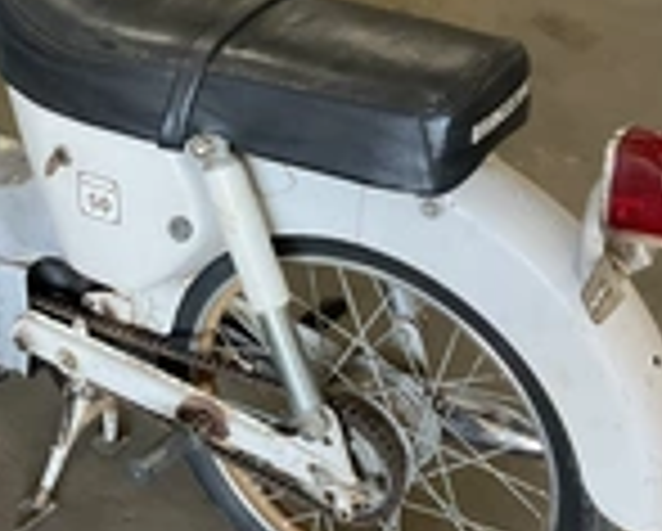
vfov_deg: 19.9
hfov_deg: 24.3
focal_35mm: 77
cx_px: 135
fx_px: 1511
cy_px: 243
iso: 100
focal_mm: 3
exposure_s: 1/60
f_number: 1.8
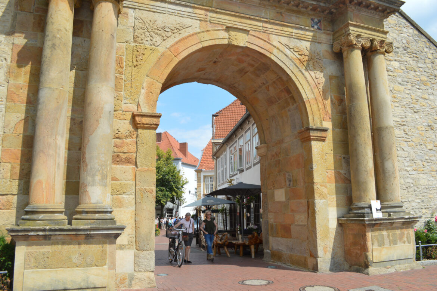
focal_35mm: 27
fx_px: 327
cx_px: 218
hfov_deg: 67.4
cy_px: 146
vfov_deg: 47.9
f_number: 8
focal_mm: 18
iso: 100
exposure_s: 1/250
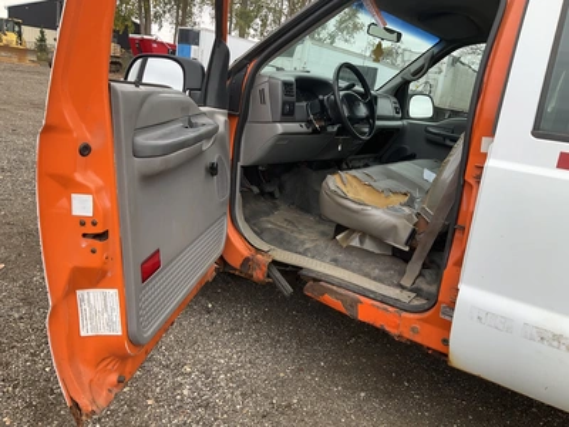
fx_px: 477
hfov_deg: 61.7
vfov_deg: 48.2
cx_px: 284
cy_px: 214
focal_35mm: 29
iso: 20
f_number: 1.8
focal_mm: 3
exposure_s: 1/188
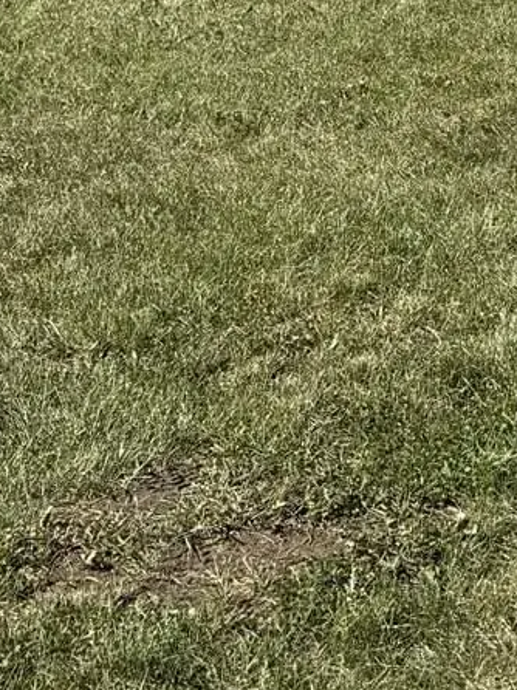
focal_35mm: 124
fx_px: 2472
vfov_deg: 14.5
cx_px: 633
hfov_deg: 11.7
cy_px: -446
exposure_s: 1/4673
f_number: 1.78
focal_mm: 6.76
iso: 80
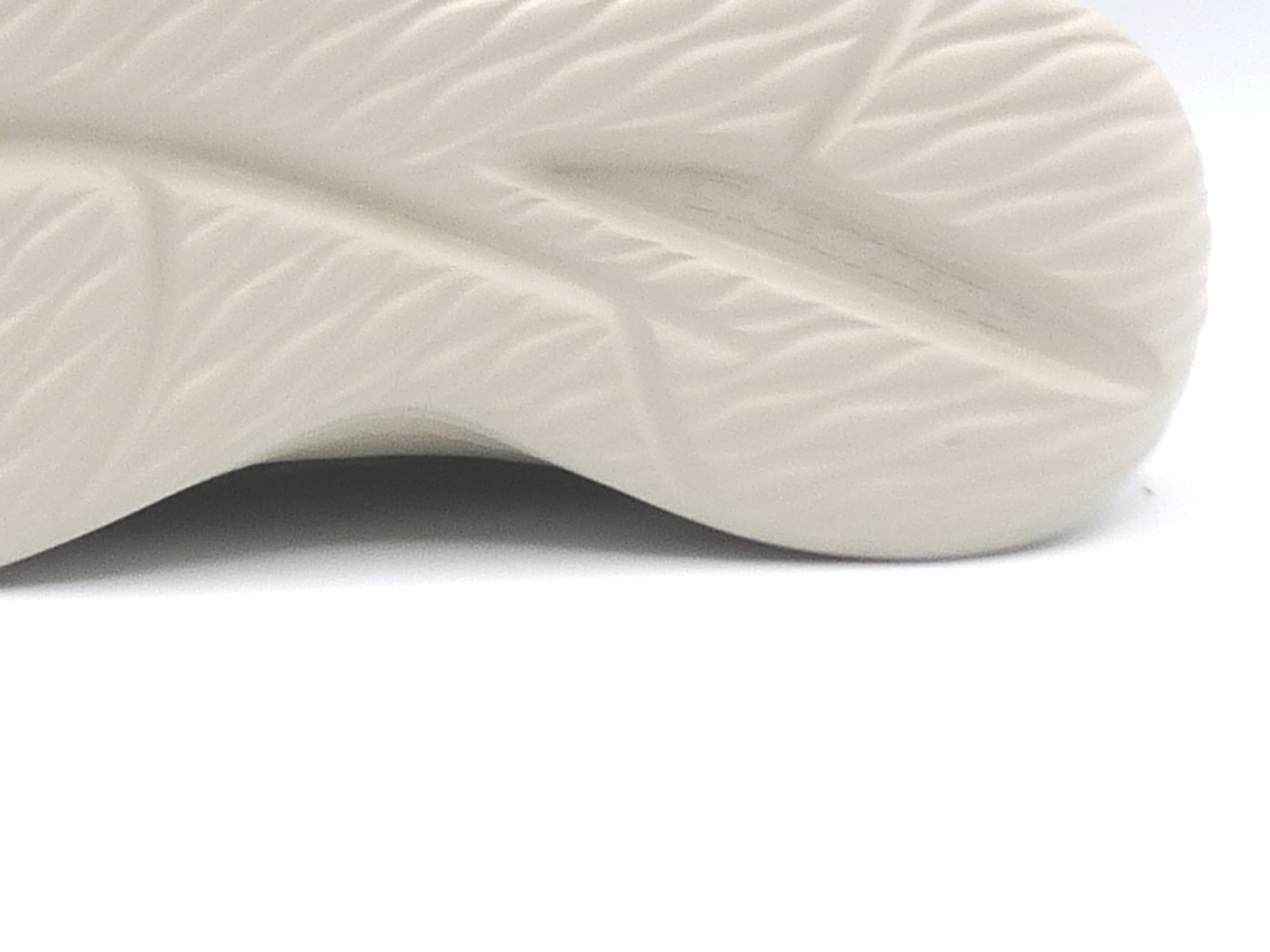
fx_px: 3595
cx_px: 297
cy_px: 249
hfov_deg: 19.9
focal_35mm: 98
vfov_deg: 15.0
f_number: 4.5
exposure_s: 1/200
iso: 100
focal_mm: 4.9
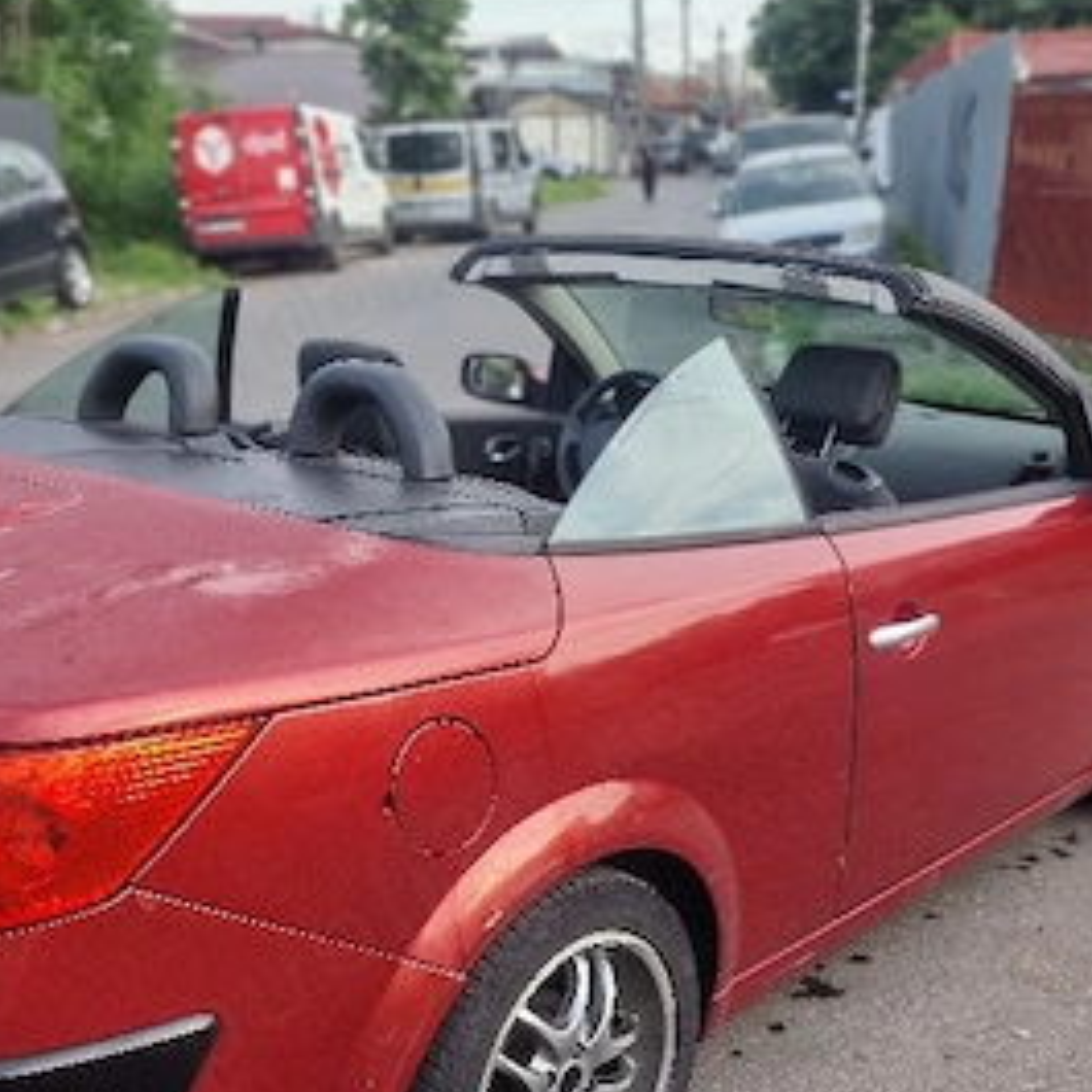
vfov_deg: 35.4
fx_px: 1642
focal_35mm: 46
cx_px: 598
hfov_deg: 36.8
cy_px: 898
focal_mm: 6.4
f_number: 1.8
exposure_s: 1/156
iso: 50
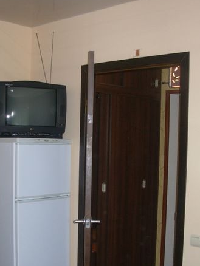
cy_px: 173
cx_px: 93
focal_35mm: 52
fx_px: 400
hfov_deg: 28.1
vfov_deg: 36.5
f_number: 2.9
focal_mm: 6.3
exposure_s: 1/46.6
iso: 73
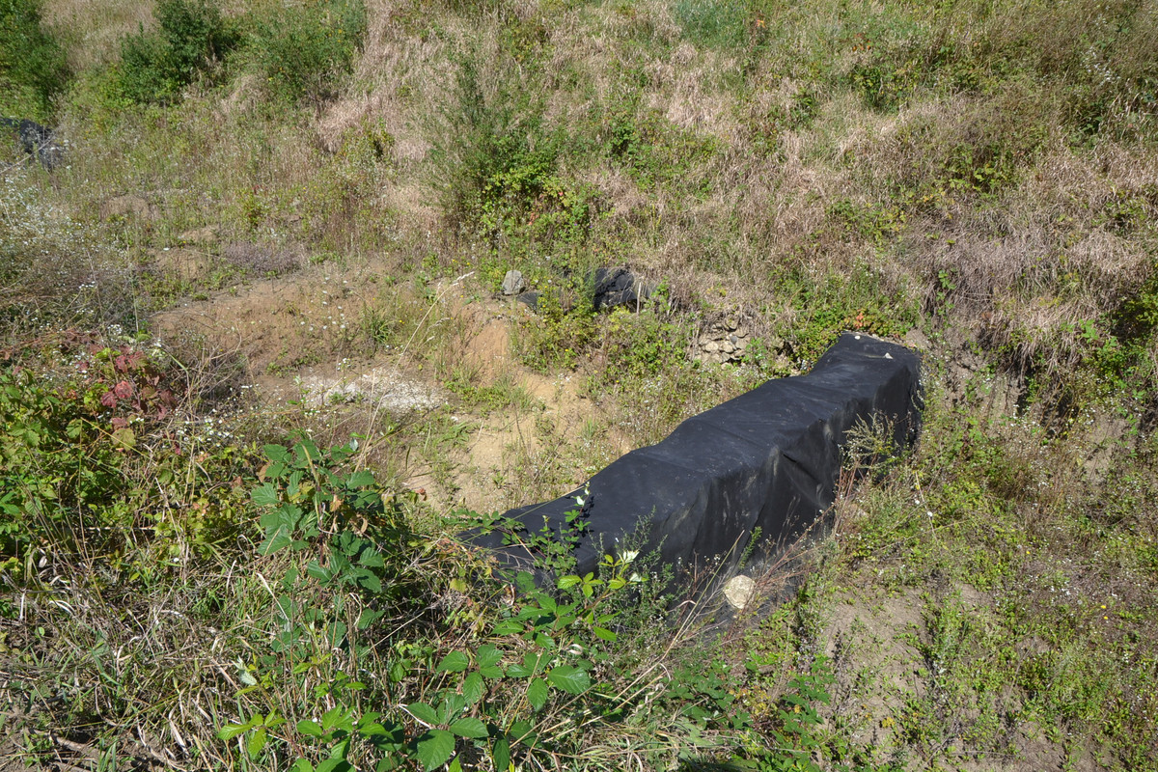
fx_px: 820
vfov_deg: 50.4
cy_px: 386
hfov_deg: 70.4
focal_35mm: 26
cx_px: 579
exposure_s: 1/200
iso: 100
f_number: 7.1
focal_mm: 17
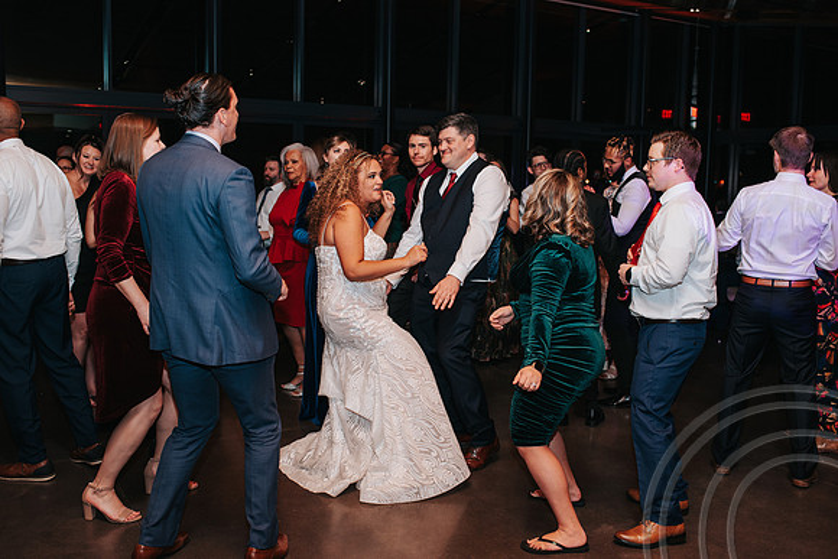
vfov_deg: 37.9
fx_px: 815
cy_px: 280
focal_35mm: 35
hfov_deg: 54.4
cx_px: 419
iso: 1000
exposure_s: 1/200
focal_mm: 35
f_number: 3.5
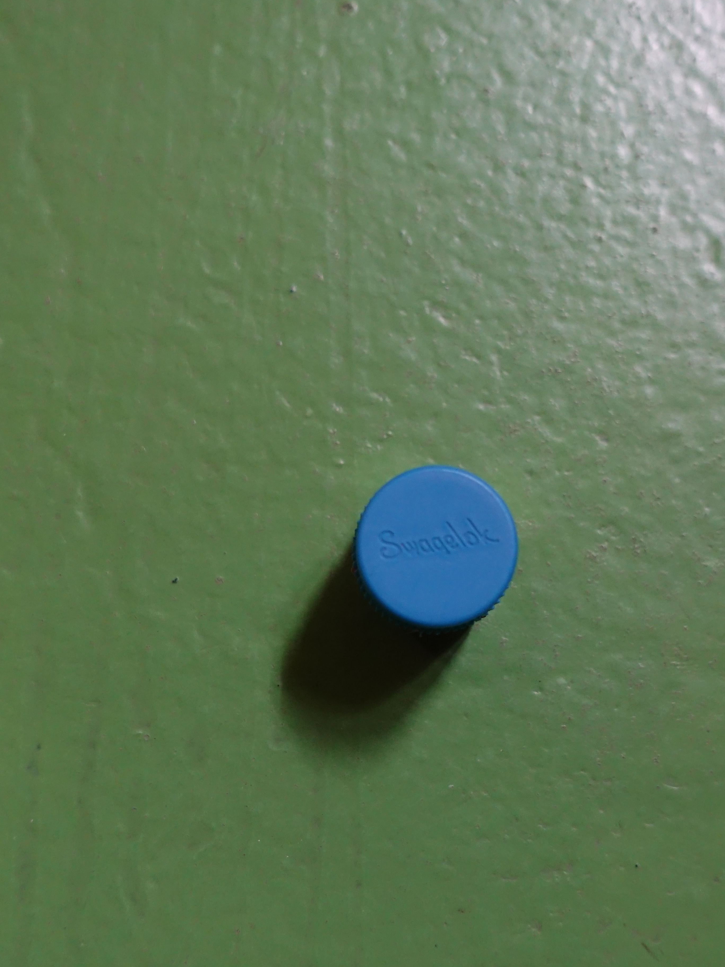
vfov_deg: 36.8
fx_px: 1452
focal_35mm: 52
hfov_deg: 28.0
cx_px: 399
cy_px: 483
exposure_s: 1/20
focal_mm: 13.34
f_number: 2.8
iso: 800
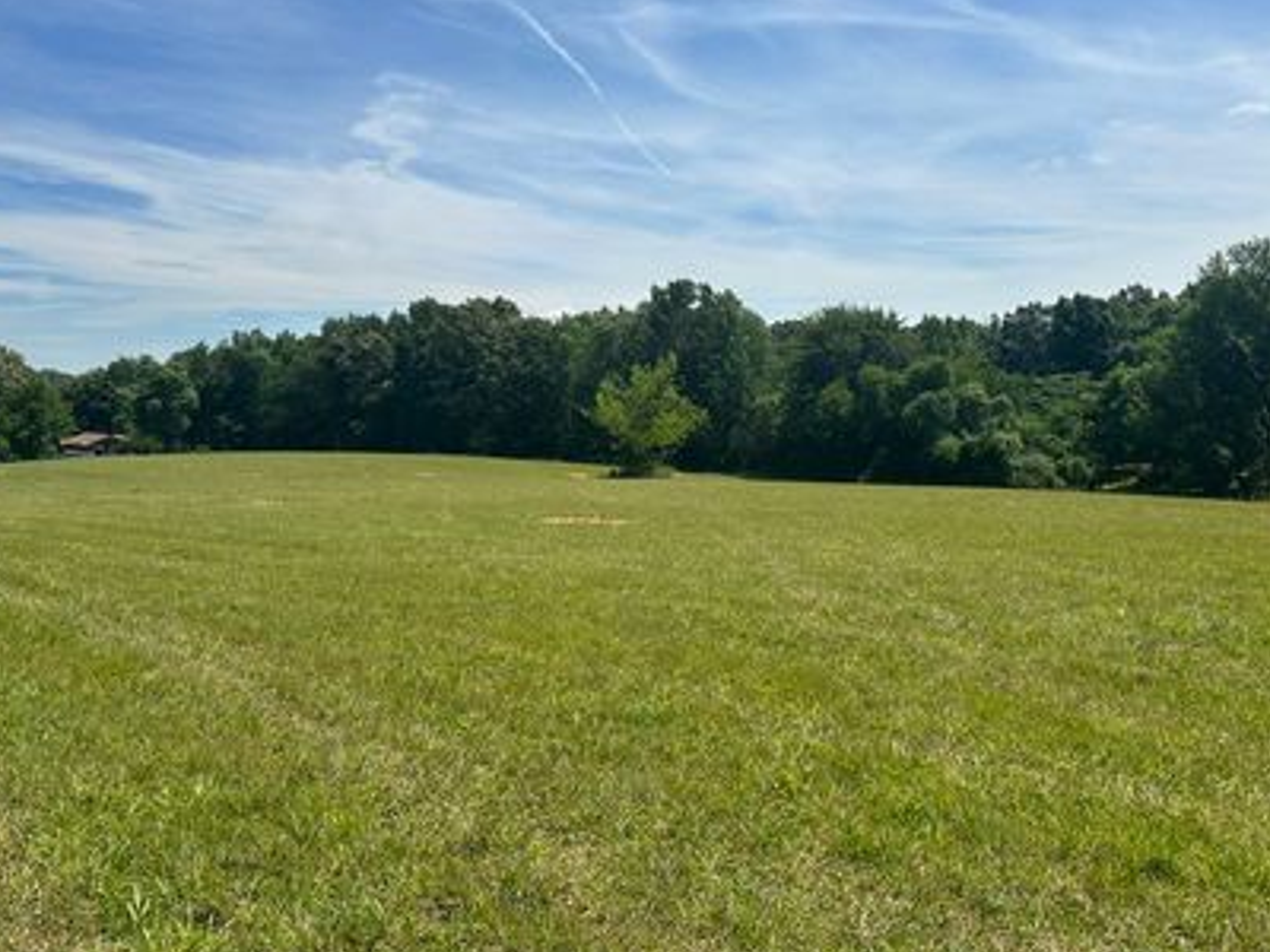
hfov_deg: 60.0
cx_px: 651
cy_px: 373
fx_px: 1101
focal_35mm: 30
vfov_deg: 46.5
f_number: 1.78
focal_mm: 6.86
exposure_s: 1/6623
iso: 80
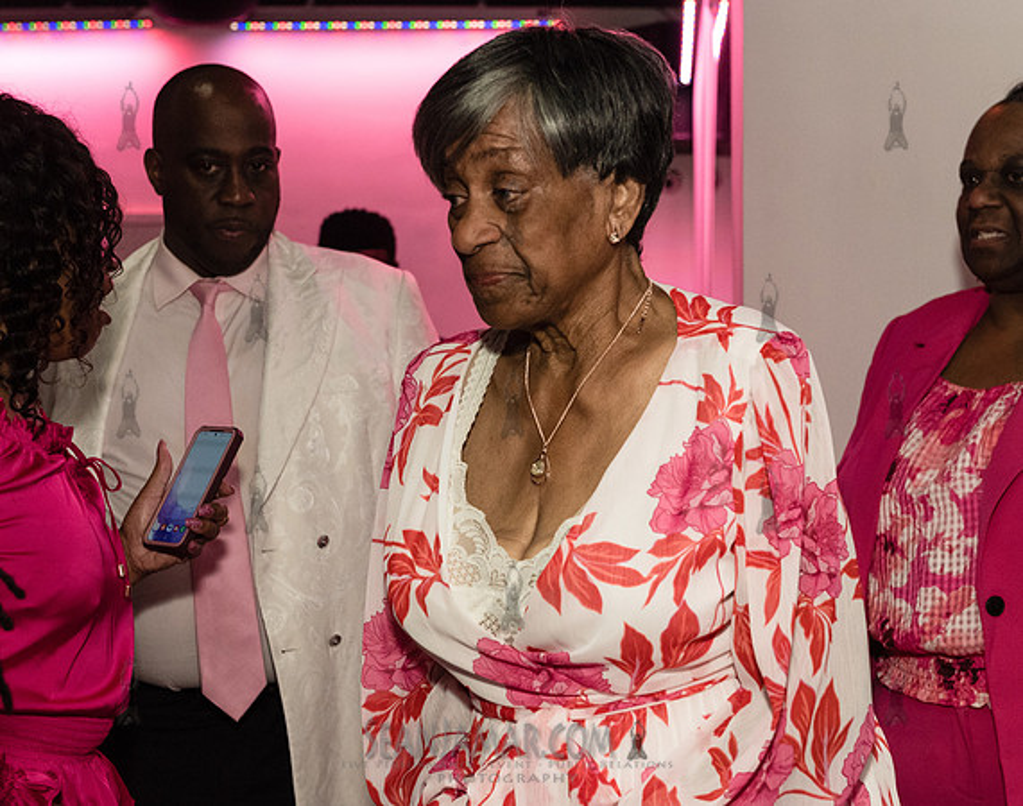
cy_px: 434
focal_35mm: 70
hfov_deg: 27.3
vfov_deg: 21.7
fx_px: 2104
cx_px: 528
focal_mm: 58
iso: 4000
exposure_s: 1/200
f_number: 4.5
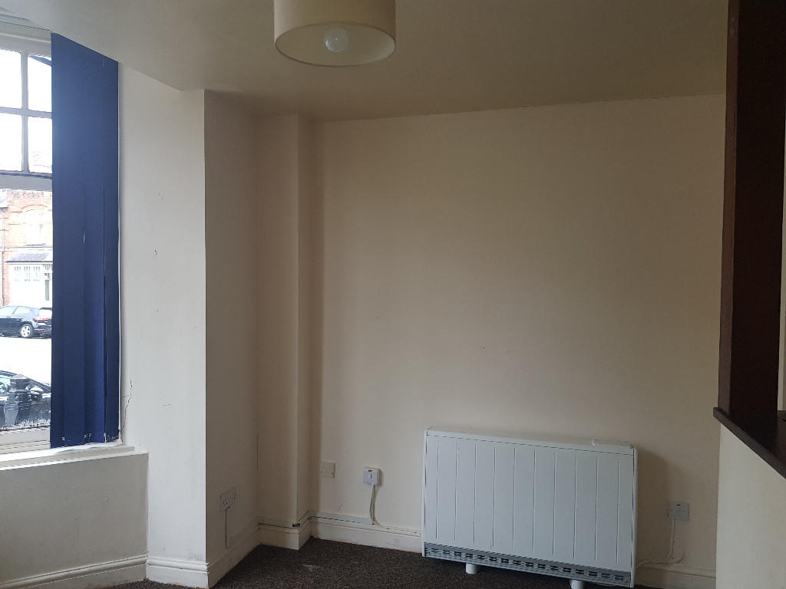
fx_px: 590
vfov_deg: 53.1
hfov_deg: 67.3
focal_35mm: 26
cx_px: 393
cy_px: 294
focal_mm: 4.2
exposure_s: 1/100
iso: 80
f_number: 1.7
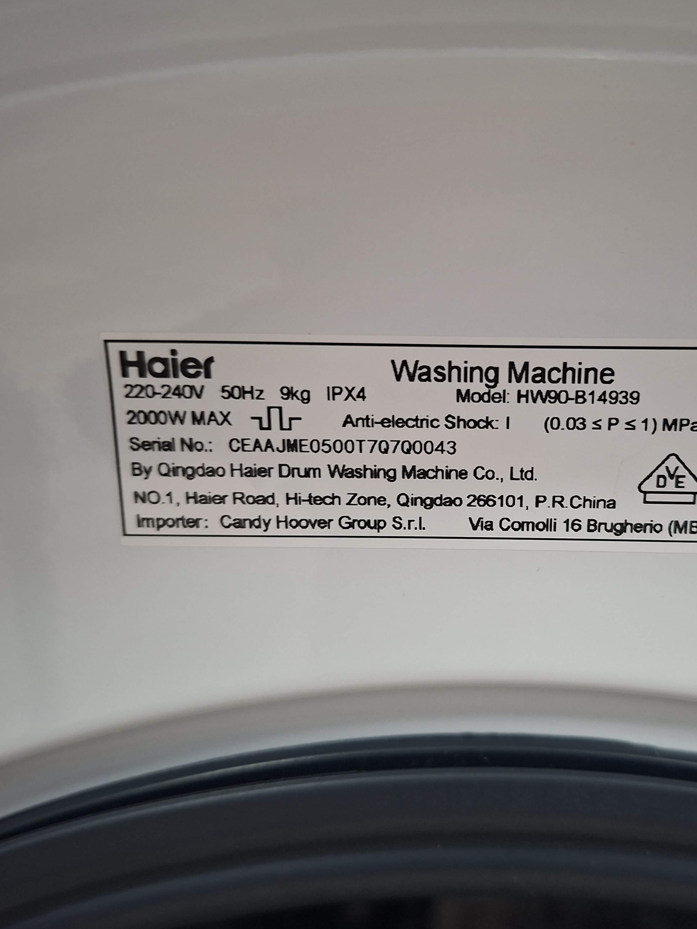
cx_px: 466
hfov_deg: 44.8
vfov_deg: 58.4
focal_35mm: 31
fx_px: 832
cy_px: 461
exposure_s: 1/33
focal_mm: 5.54
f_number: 1.8
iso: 400
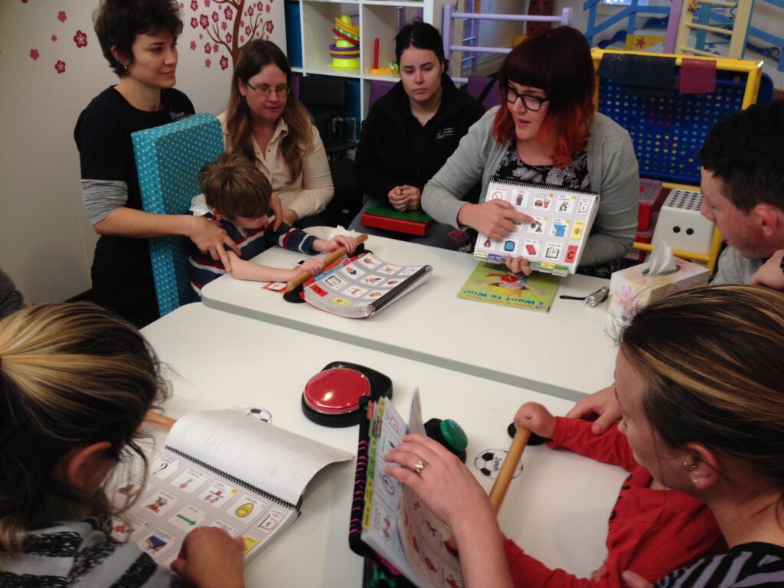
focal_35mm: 33
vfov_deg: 42.9
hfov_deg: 55.4
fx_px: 747
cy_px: 294
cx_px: 392
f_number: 2.4
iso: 50
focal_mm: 4.12
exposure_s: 1/20
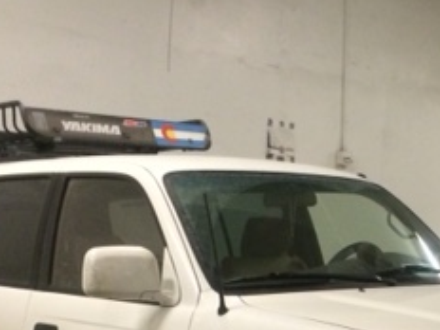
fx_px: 1017
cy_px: 391
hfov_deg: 23.9
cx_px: 370
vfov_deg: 17.6
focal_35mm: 80
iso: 250
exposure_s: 1/30
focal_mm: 4.15
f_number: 2.2
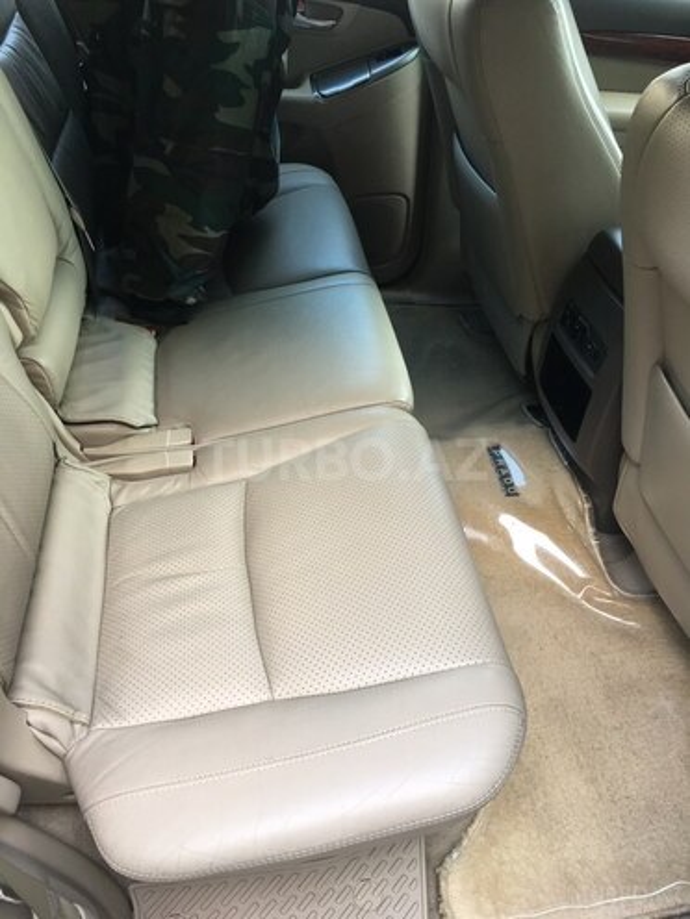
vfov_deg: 61.7
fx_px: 771
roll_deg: -7.9
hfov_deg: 48.2
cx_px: 345
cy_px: 460
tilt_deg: -43.3
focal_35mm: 29
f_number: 2.2
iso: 32
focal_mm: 4.15
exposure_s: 1/50
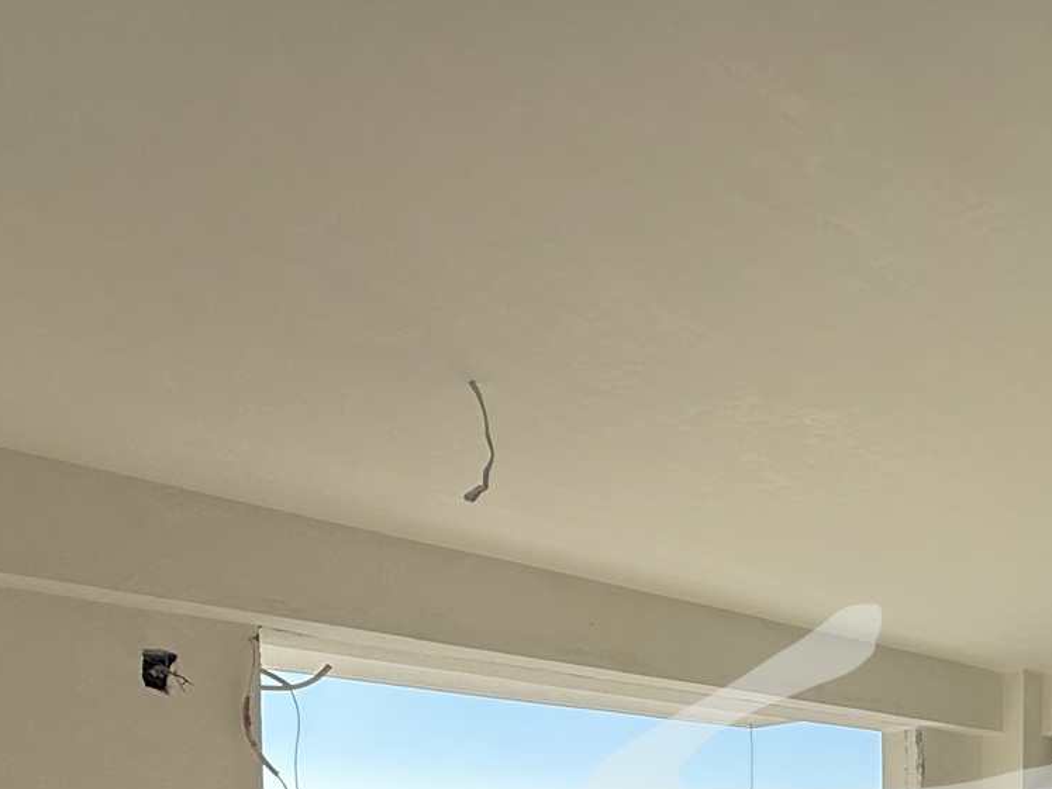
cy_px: 934
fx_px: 1094
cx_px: 882
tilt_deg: -1.8
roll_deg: +1.3
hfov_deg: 47.7
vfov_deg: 32.9
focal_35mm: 36
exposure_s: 1/2320
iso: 50
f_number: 2.2
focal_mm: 2.22
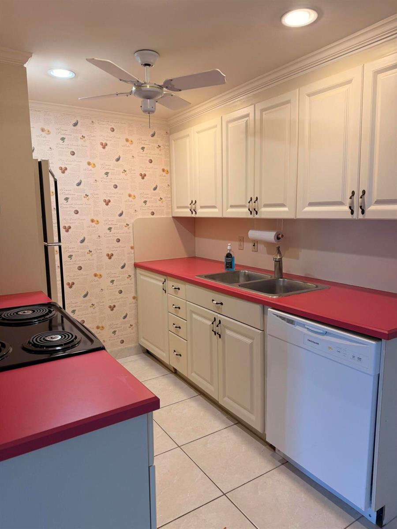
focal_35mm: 24
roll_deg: +2.1
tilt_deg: -8.4
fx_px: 367
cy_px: 264
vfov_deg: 71.6
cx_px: 198
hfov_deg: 56.8
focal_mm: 6.76
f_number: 1.78
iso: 125
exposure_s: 1/120
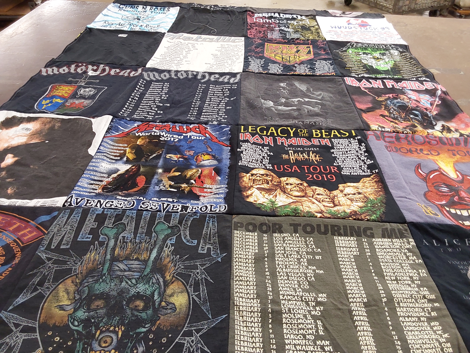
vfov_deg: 49.7
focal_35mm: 28
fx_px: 380
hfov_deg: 63.4
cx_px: 235
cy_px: 176
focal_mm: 2.91
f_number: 1.9
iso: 200
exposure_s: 1/60
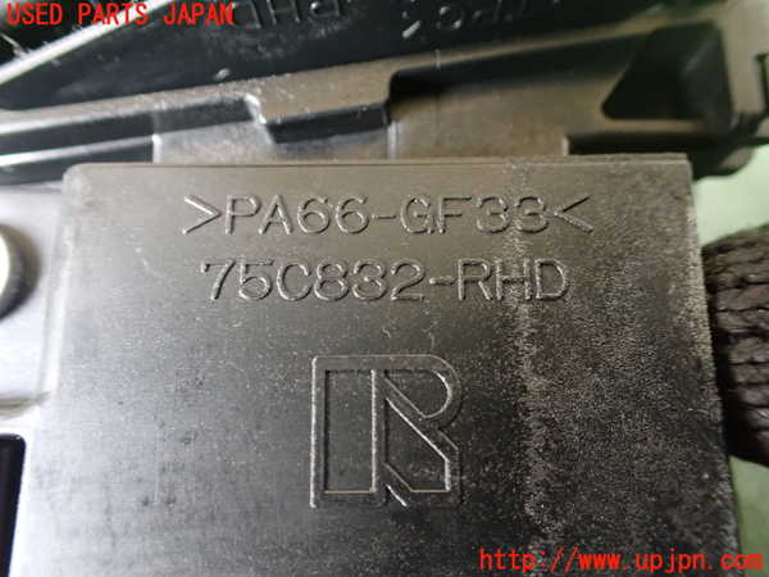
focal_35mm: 30
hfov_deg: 60.0
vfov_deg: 46.8
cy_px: 288
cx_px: 384
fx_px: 666
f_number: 2.3
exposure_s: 1/40
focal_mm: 5.4
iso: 800
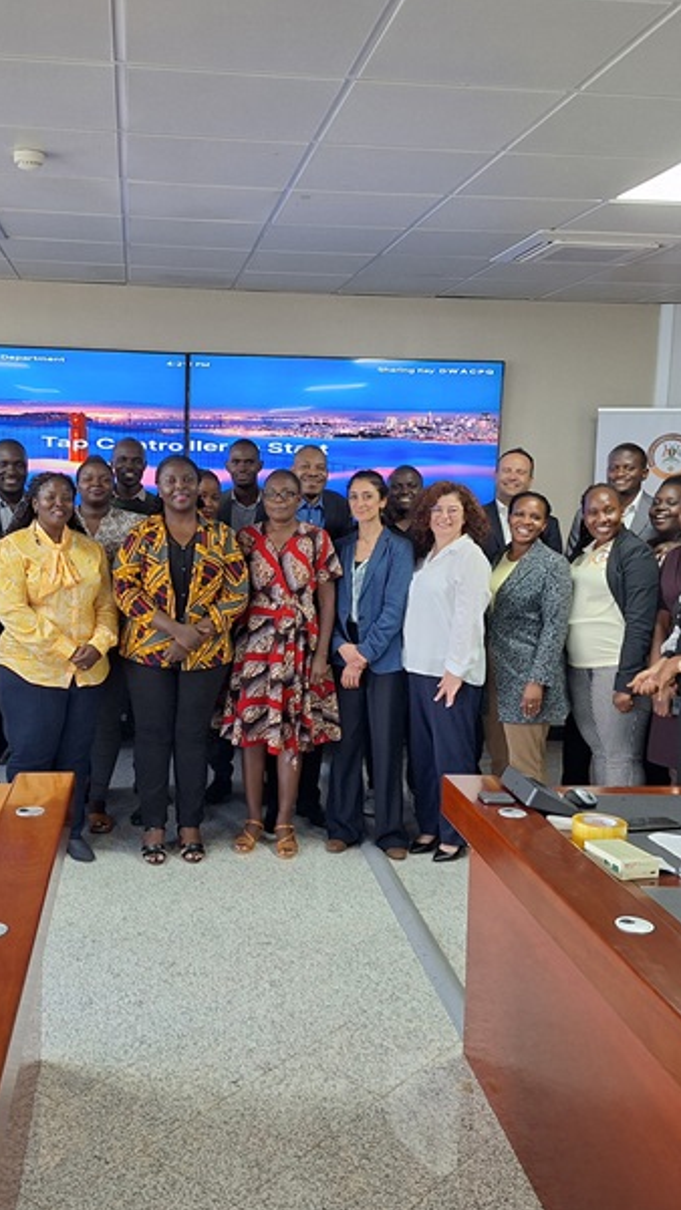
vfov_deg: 58.0
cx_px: 230
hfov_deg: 34.3
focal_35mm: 34
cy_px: 598
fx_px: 1092
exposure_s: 1/50
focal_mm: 5.54
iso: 80
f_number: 1.8
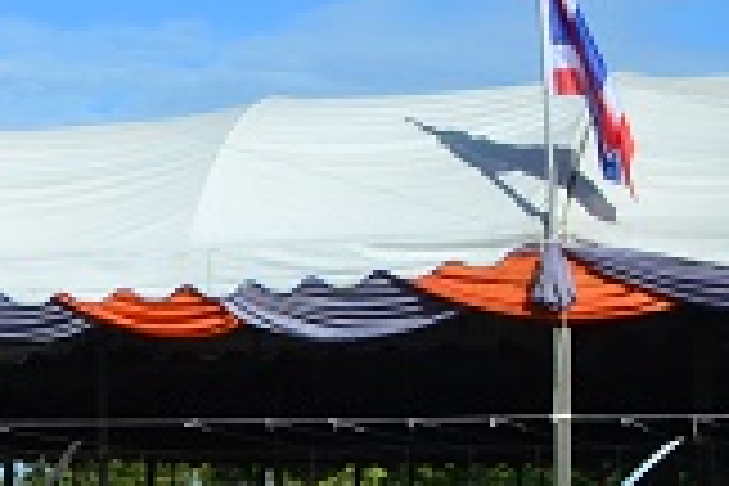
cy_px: 511
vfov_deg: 10.2
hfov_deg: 13.1
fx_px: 2693
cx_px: -783
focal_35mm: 133
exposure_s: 1/500
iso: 400
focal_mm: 18
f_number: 11
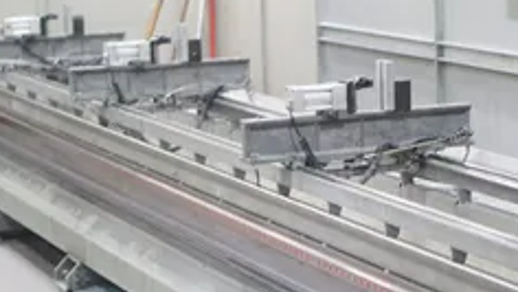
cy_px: 148
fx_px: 1828
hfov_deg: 16.1
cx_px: 329
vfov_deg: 9.1
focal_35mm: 133
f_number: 1.8
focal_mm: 50
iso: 1250
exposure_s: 1/100
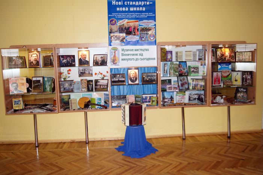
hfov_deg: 62.0
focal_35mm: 30
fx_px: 219
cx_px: 132
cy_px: 88
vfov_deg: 43.6
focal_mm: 20
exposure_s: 1/60
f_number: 4
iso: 400
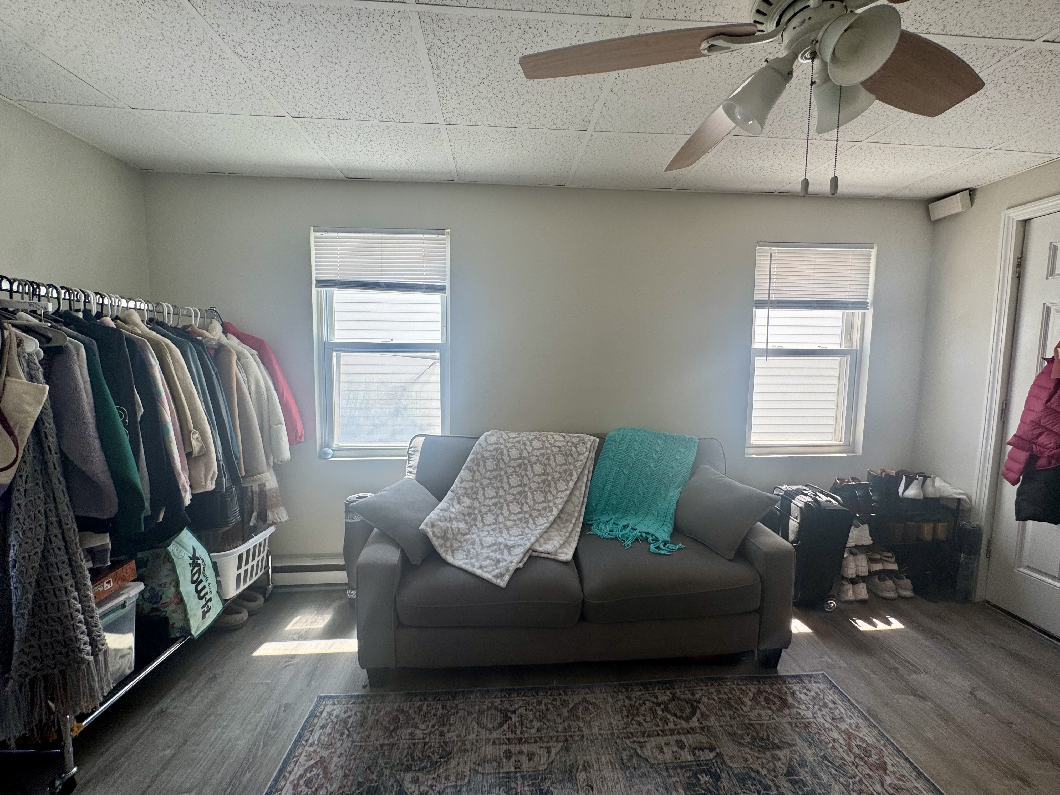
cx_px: 530
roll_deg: -0.7
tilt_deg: -5.3
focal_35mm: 14
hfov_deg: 102.1
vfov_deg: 85.7
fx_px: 429
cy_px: 398
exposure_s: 1/99
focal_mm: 2.22
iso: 40
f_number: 2.2
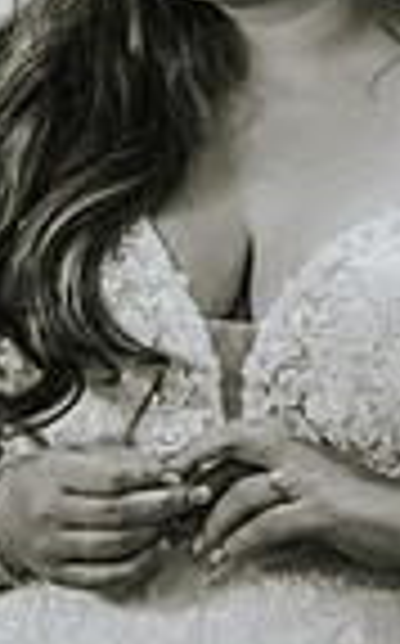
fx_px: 6526
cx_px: 782
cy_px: 355
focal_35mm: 373
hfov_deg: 3.5
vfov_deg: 5.6
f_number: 1.2
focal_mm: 85
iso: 2500
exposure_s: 1/1600
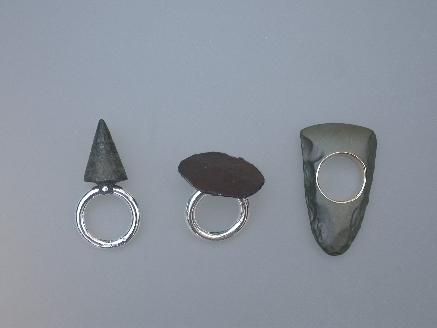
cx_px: 218
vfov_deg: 15.6
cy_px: 164
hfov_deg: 20.7
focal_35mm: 95
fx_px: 1199
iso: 100
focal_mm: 19.7
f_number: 3.8
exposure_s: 1/66.9
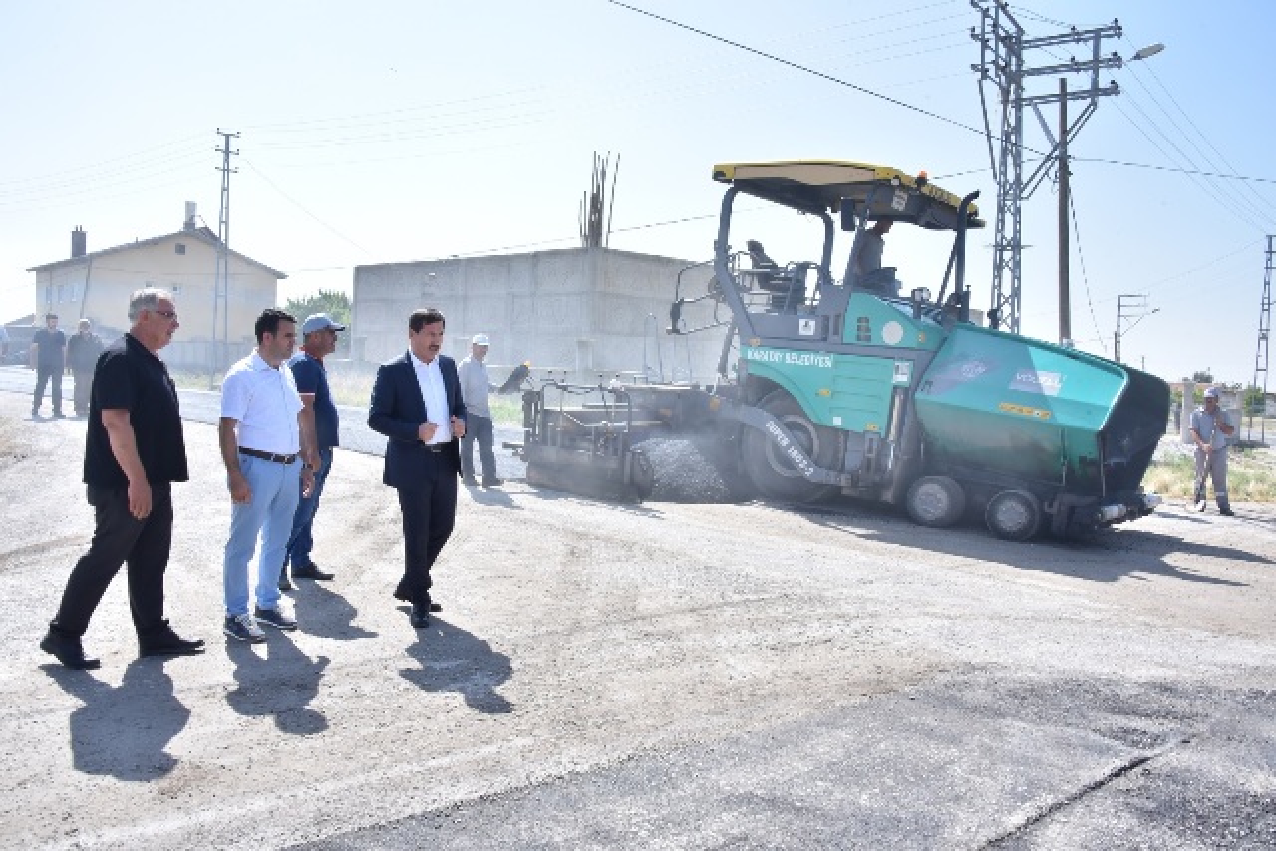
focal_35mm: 28
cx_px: 638
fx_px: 993
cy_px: 426
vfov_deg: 46.4
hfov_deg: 65.5
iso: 800
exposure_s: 1/200
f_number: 22
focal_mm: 28
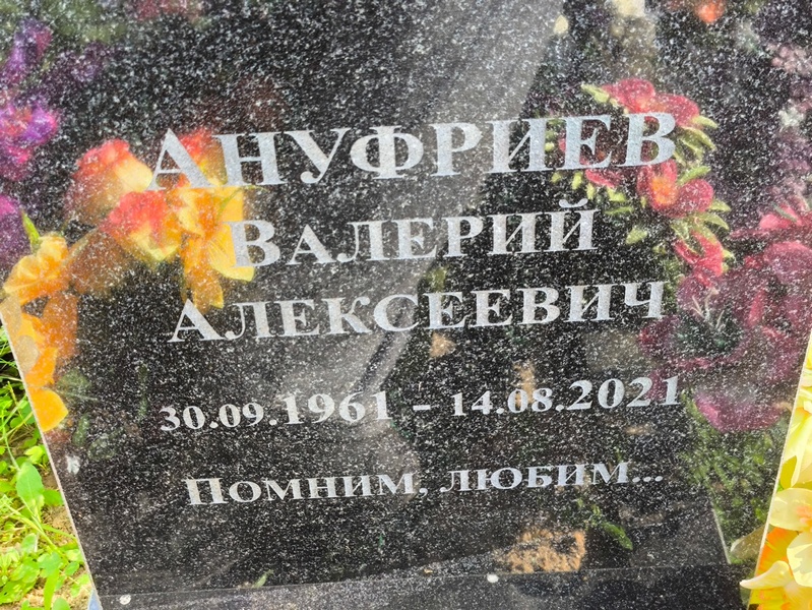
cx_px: 406
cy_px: 305
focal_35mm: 50
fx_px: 1173
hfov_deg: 38.2
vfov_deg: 29.1
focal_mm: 4.71
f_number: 1.7
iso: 50
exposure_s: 1/193
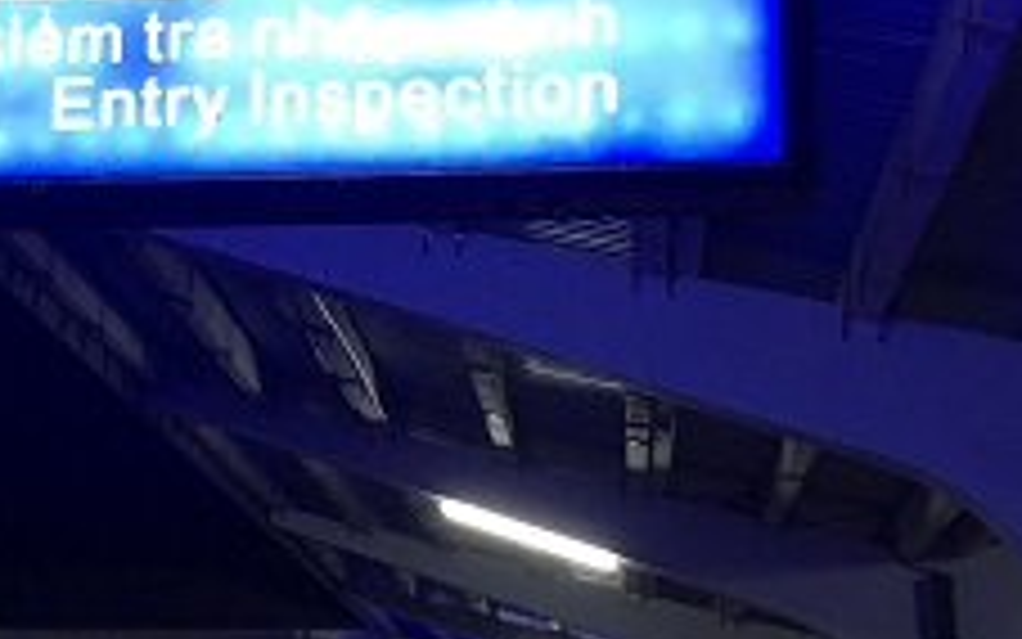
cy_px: 227
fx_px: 2284
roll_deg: -2.3
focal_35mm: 82
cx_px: 63
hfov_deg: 24.4
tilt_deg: +14.6
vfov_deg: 15.9
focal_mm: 4.15
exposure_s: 1/33
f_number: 2.2
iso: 125
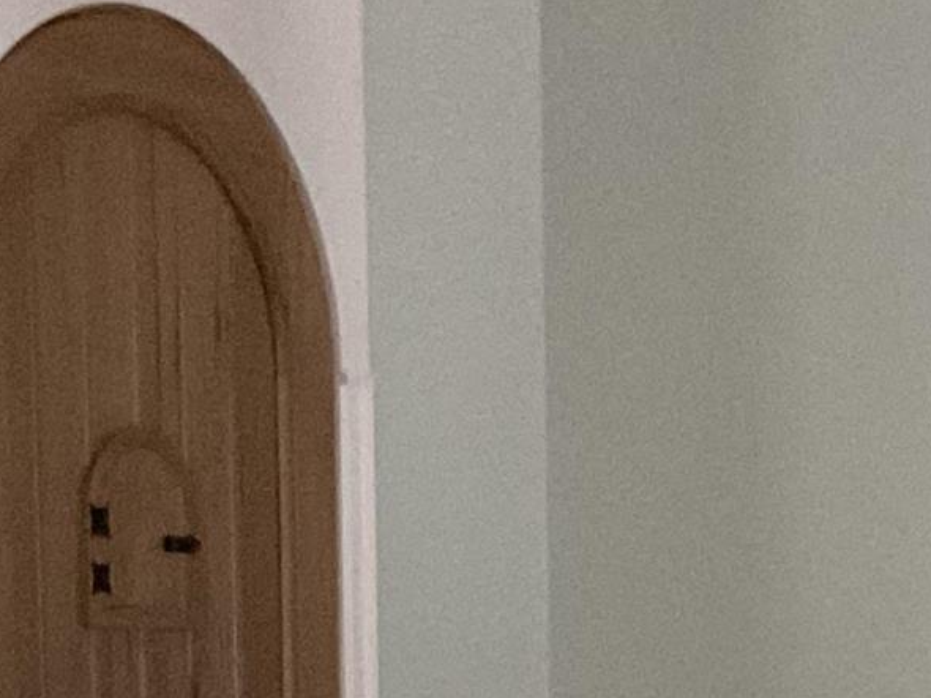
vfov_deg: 9.4
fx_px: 4060
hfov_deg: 12.9
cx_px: 948
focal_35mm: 151
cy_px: 1232
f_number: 1.8
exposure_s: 1/22
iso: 640
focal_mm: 3
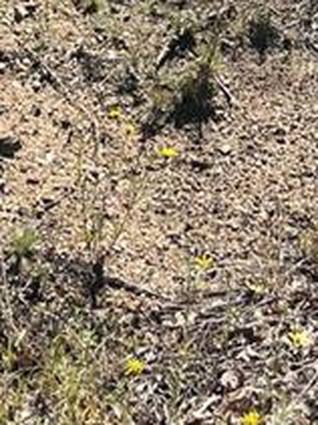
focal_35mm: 148
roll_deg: -1.7
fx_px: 1815
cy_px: -566
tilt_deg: -5.3
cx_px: -62
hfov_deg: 9.9
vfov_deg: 11.3
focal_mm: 5.1
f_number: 1.6
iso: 50
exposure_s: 1/2463
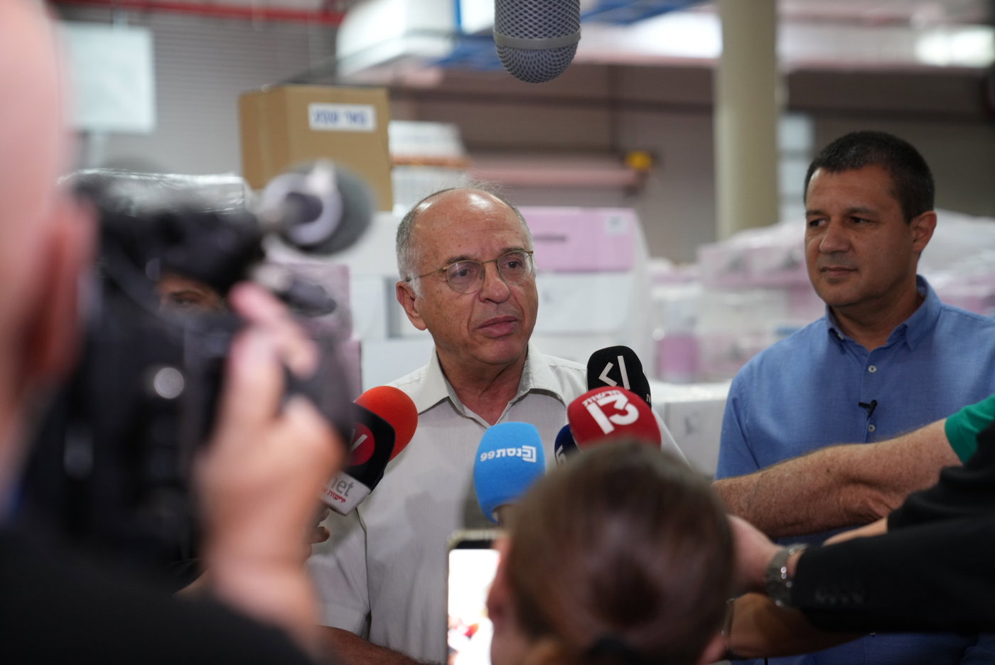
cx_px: 498
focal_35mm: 70
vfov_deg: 19.5
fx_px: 1936
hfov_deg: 28.8
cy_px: 332
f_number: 2.8
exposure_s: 1/160
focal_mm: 70
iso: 1600
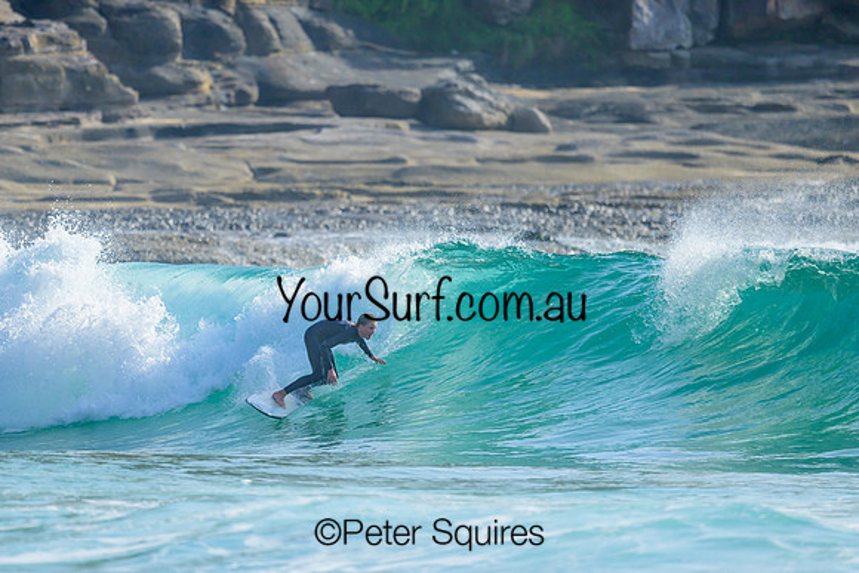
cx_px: 430
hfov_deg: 2.6
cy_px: 286
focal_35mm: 800
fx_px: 19092
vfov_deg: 1.7
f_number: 6.3
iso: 320
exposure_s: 1/2000
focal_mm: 800
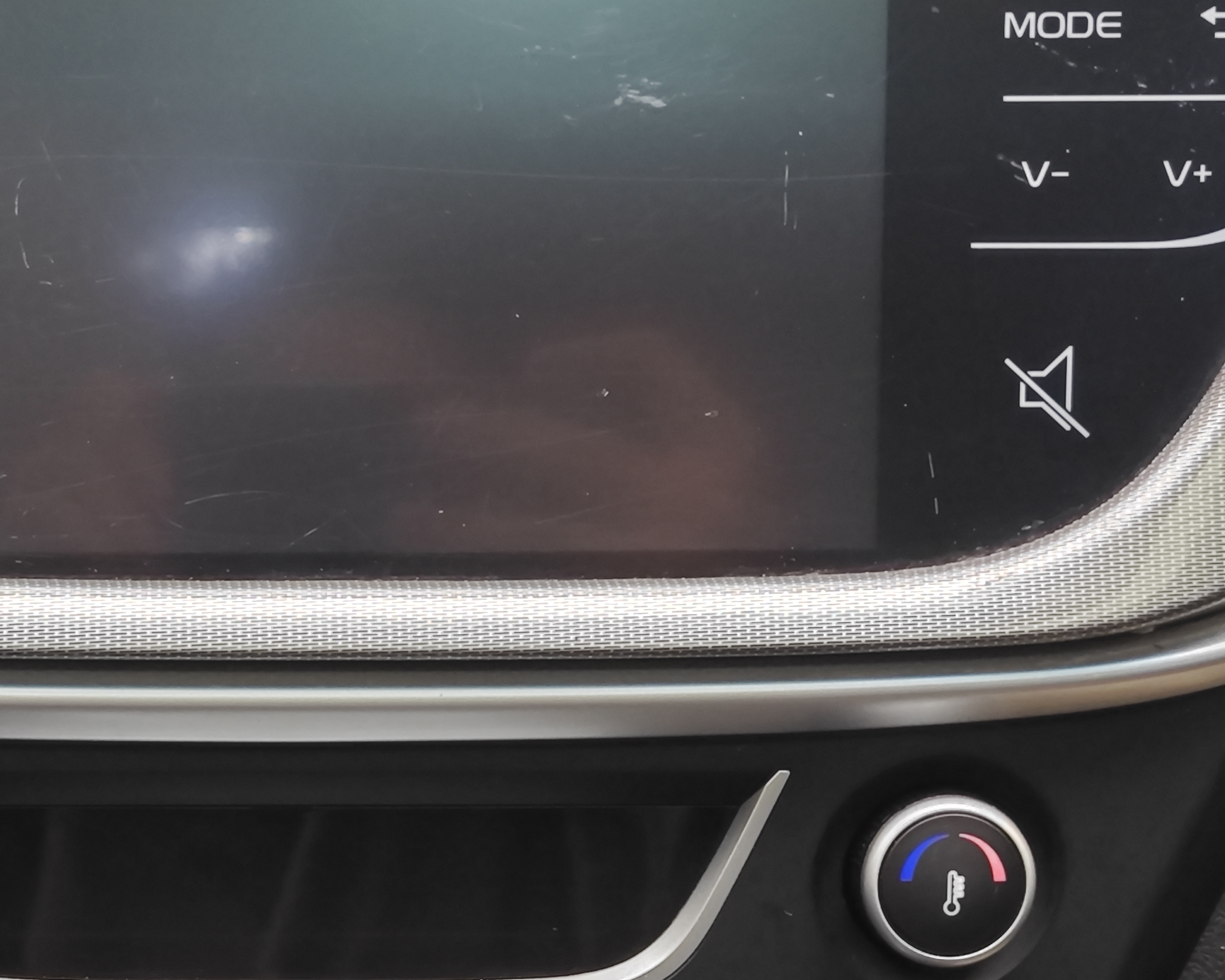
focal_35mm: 91
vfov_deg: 16.6
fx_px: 3299
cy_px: 924
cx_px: 288
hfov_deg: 20.8
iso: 500
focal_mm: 8.7
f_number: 1.9
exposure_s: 1/25
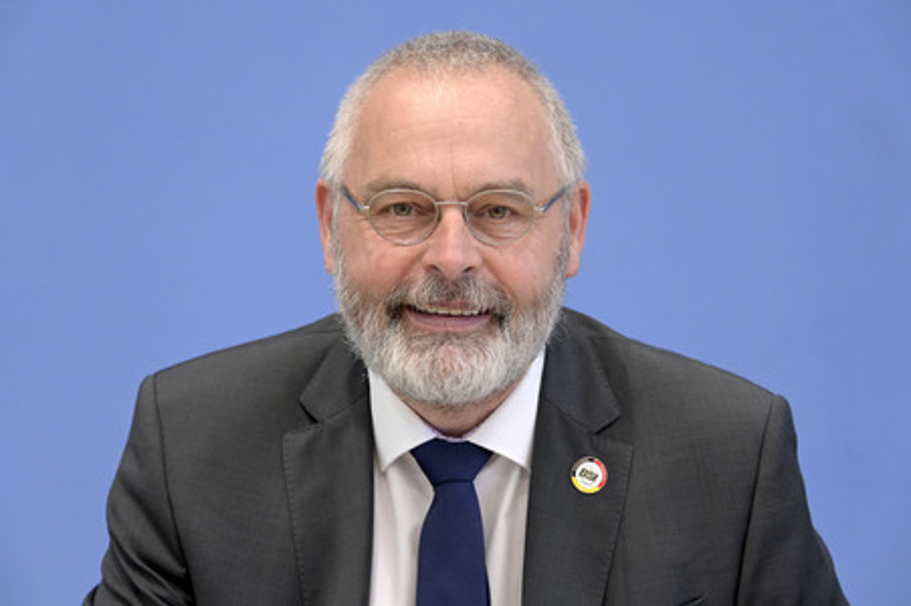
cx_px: 456
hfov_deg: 20.4
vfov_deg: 13.7
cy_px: 303
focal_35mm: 100
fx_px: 2529
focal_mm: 100
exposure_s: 1/400
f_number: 5.6
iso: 4000
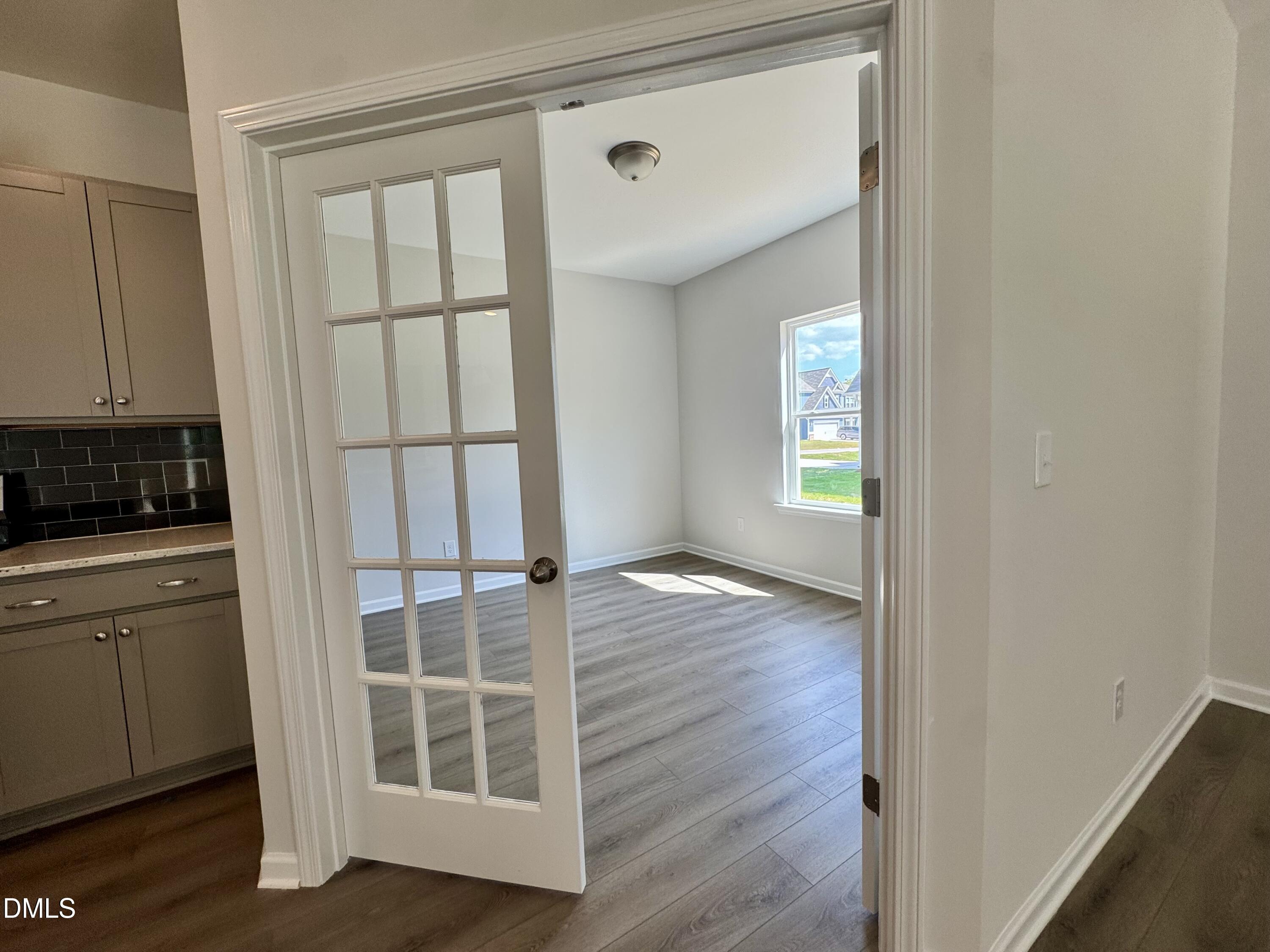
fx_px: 514
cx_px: 635
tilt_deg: -4.1
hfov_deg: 102.1
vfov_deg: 85.7
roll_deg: +2.9
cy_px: 476
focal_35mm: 14
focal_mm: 2.22
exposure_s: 1/120
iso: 50
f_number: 2.2
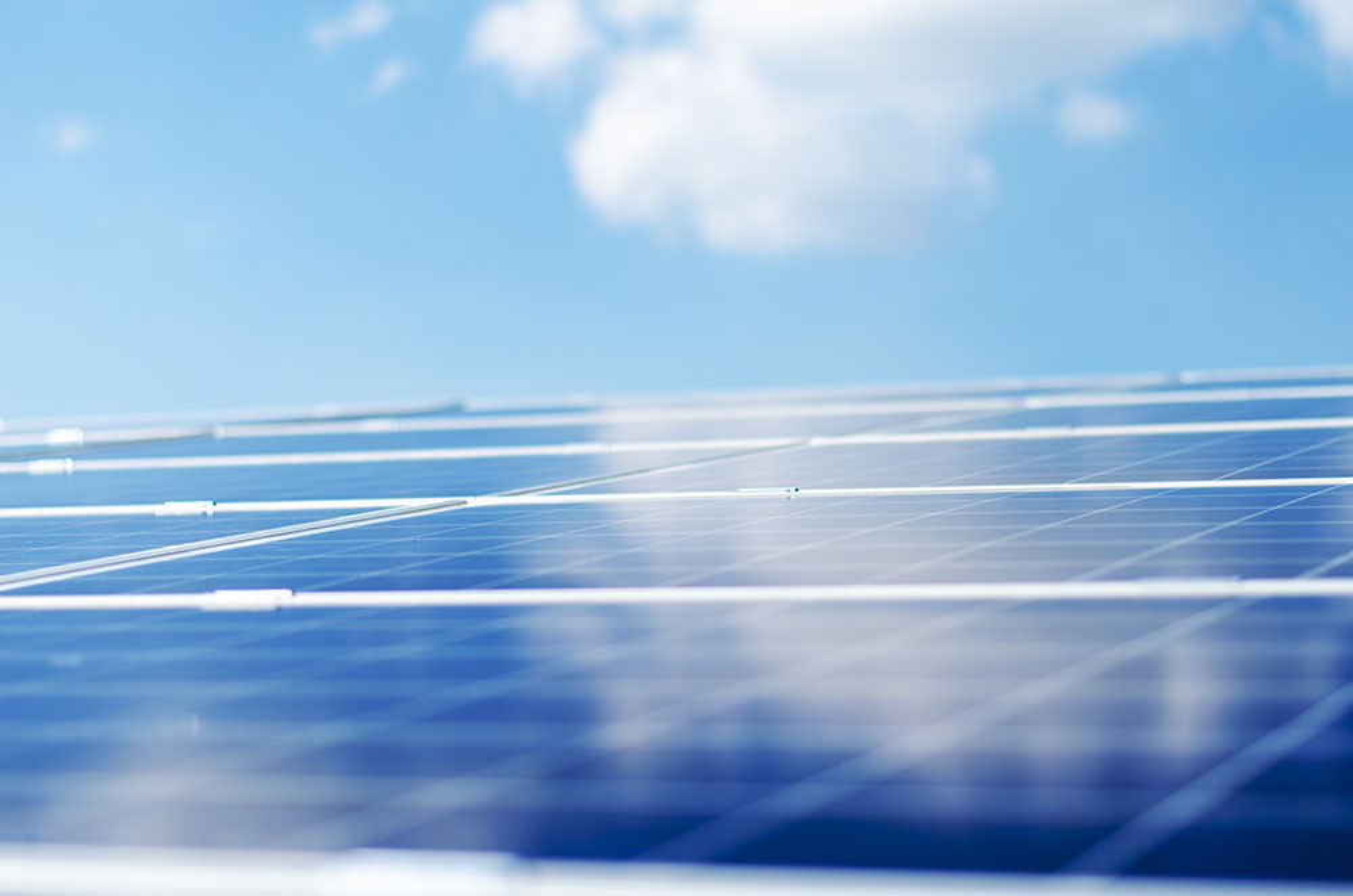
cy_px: 448
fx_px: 2812
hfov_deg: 27.0
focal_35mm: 75
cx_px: 676
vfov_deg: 18.1
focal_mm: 50
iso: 100
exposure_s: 1/4000
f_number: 1.8
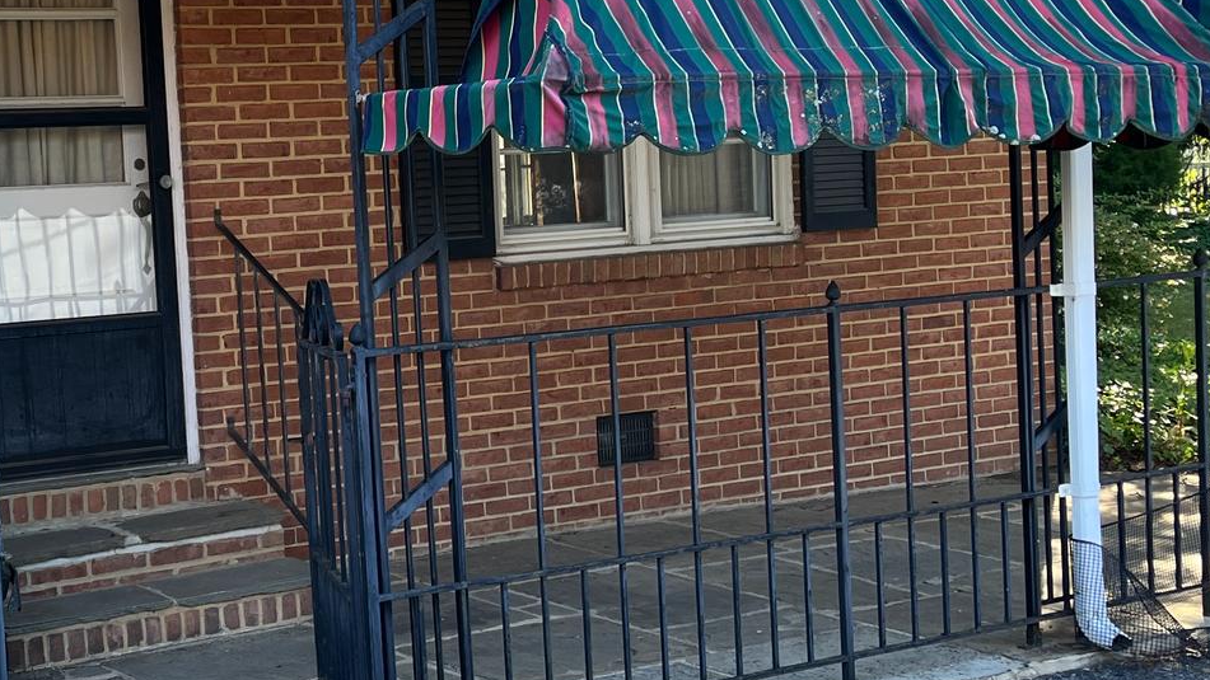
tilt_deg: -3.9
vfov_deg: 19.7
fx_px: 1957
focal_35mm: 61
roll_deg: +3.4
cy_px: 308
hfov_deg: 33.0
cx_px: 177
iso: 32
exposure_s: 1/122
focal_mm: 5.1
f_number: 1.6
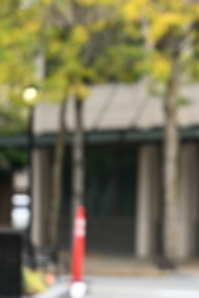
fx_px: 3623
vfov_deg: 4.7
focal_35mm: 438
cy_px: 174
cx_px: 332
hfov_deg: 3.1
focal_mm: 120
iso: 400
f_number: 2.8
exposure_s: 1/1250
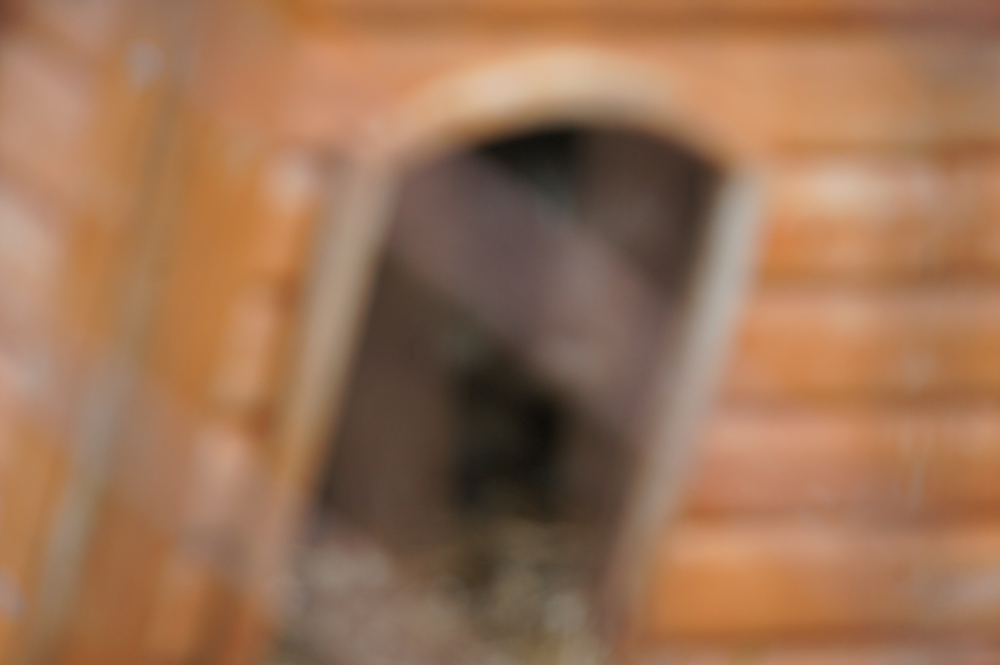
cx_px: 500
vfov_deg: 4.6
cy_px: 332
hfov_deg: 6.9
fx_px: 8328
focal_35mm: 300
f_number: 6.3
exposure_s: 1/320
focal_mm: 200
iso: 500
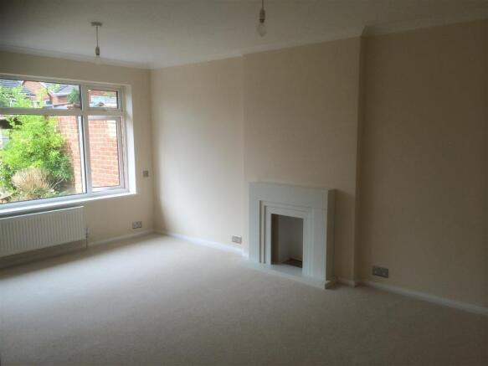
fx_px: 423
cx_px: 244
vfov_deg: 46.8
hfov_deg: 60.0
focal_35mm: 30
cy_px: 183
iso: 32
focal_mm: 4.12
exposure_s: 1/306
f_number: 2.2
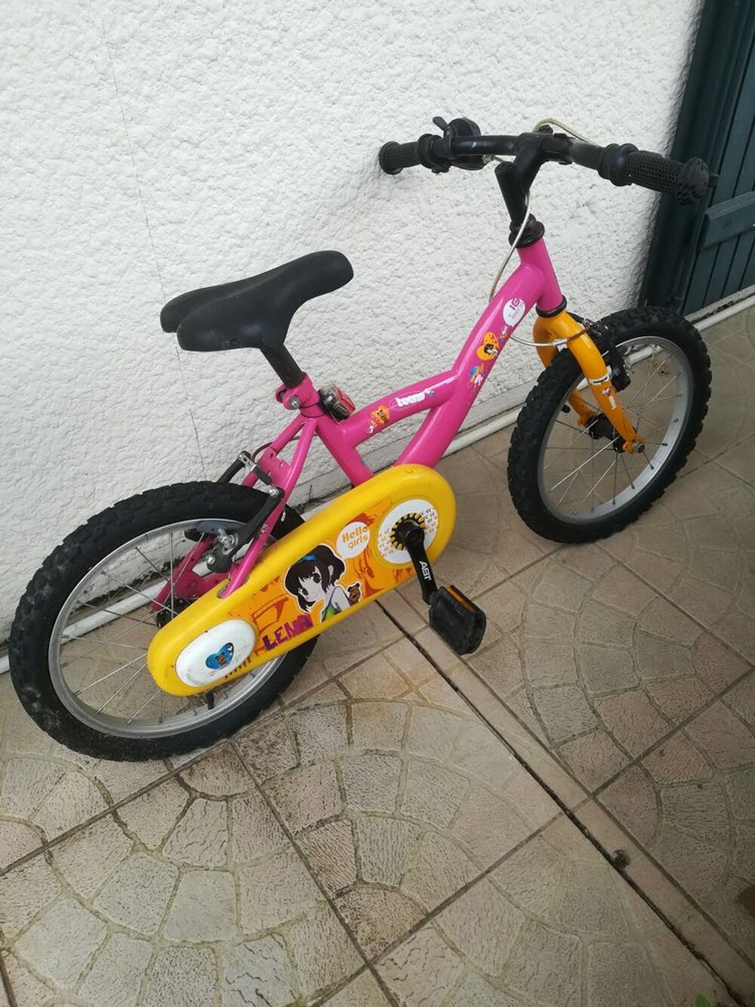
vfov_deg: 67.3
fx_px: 756
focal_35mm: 26
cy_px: 504
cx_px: 378
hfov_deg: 53.1
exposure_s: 1/202
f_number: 2.2
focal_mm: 3.83
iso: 50
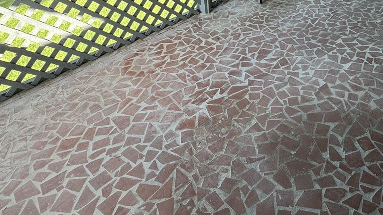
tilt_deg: -18.3
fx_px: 335
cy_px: -36
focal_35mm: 33
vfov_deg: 30.7
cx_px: 263
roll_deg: +2.6
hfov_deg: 57.8
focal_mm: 2.22
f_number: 2.2
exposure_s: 1/136
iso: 40
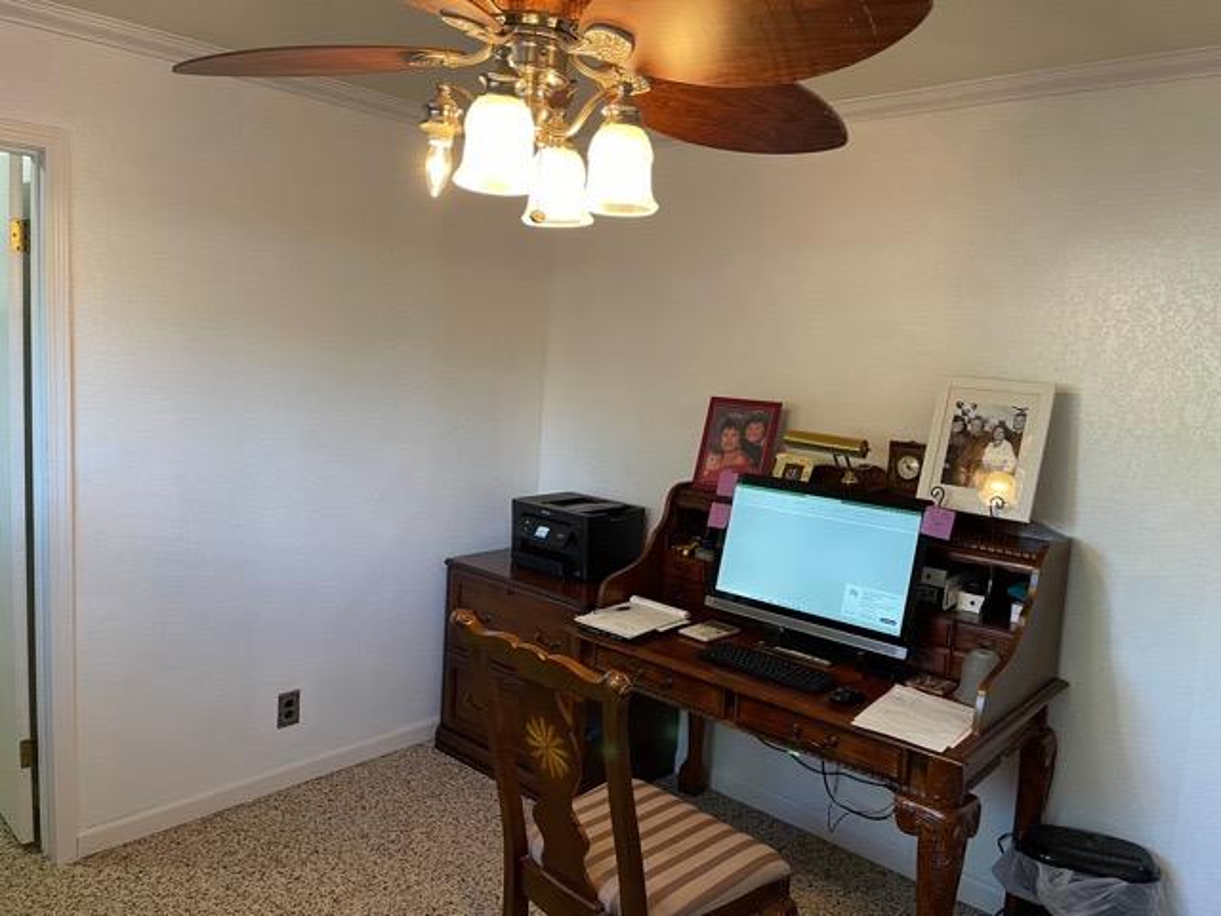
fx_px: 917
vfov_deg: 53.1
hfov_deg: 67.3
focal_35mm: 26
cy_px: 458
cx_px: 610
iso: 160
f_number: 1.6
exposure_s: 1/60
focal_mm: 5.1
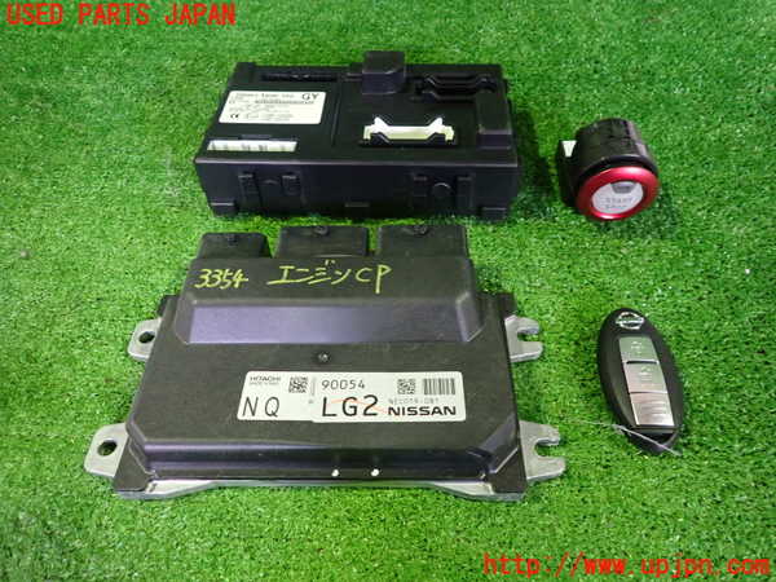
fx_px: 560
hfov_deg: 69.4
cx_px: 388
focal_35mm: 25
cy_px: 291
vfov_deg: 54.9
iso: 800
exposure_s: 1/25
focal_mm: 4.5
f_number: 2
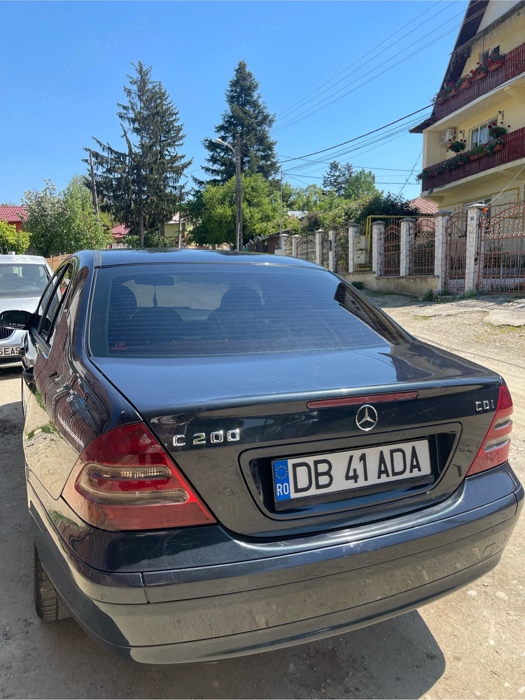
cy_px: 350
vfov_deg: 69.4
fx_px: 506
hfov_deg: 54.9
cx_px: 262
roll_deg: -0.3
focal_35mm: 25
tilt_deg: -8.5
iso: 32
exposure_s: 1/1883
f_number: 1.6
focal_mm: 5.1
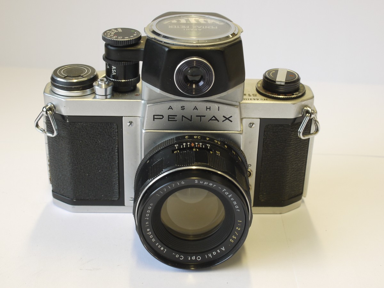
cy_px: 144
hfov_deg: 32.2
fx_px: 666
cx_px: 192
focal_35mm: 60
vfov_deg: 24.4
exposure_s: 1/25
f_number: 8
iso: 400
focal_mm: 30
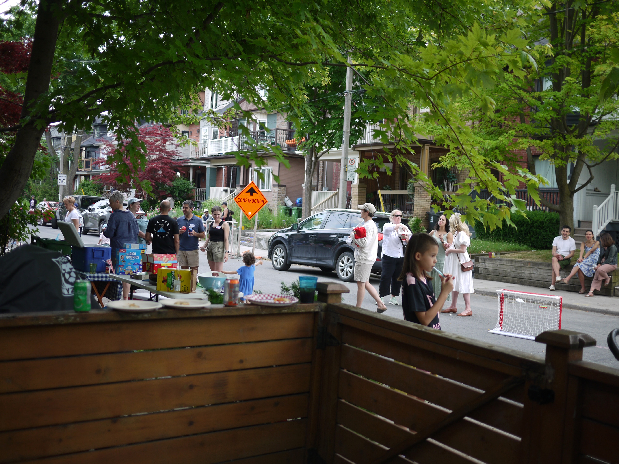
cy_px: 232
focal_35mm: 40
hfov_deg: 46.8
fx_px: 715
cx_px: 310
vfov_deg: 36.0
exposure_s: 1/160
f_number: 1.7
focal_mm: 20
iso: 100
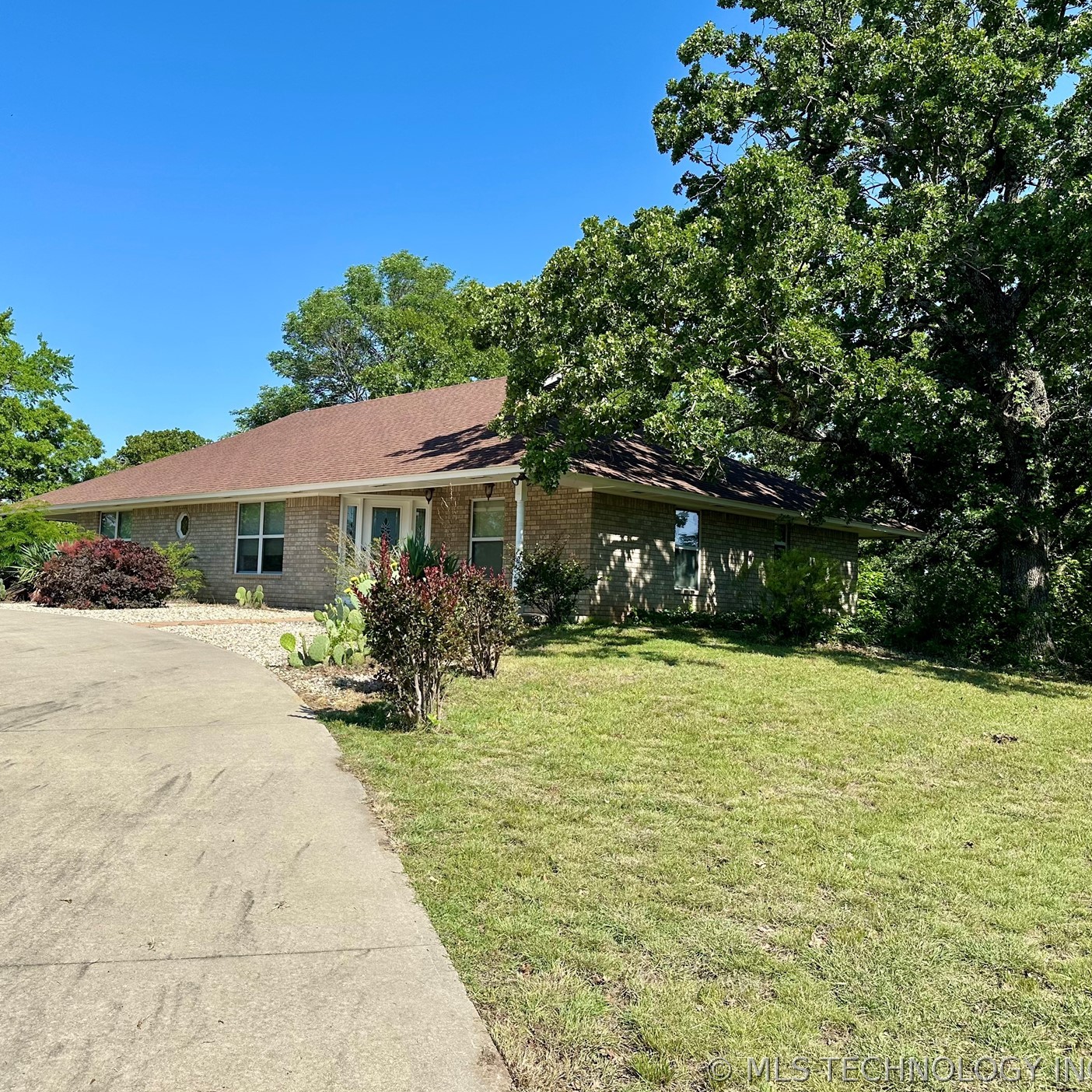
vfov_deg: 55.6
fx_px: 1035
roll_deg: -1.5
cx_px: 460
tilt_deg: +3.6
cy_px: 535
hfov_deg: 55.4
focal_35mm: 29
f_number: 1.78
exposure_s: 1/4184
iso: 80
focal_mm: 6.86
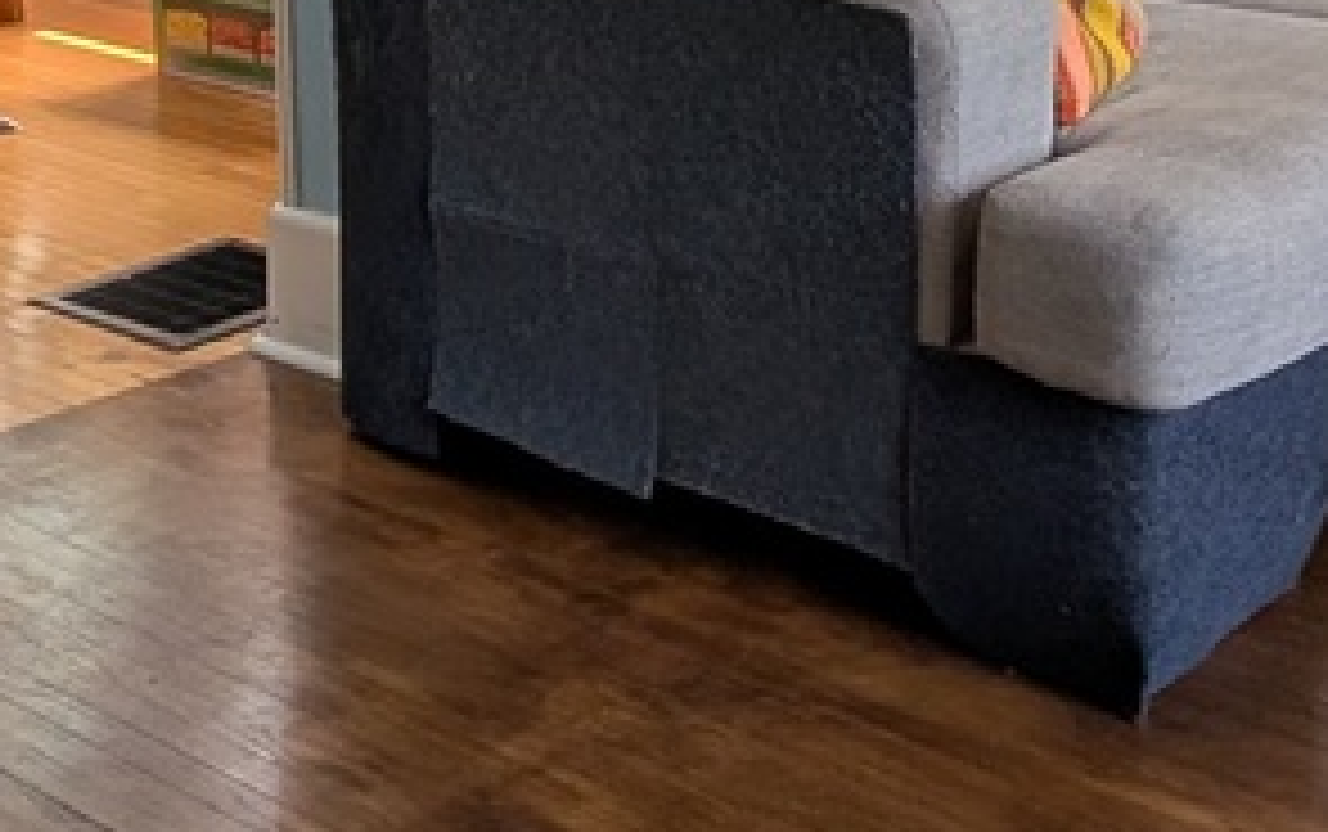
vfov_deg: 19.8
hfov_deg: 32.9
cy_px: -157
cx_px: 639
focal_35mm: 62
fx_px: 2246
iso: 50
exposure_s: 1/120
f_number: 1.7
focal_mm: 2.02
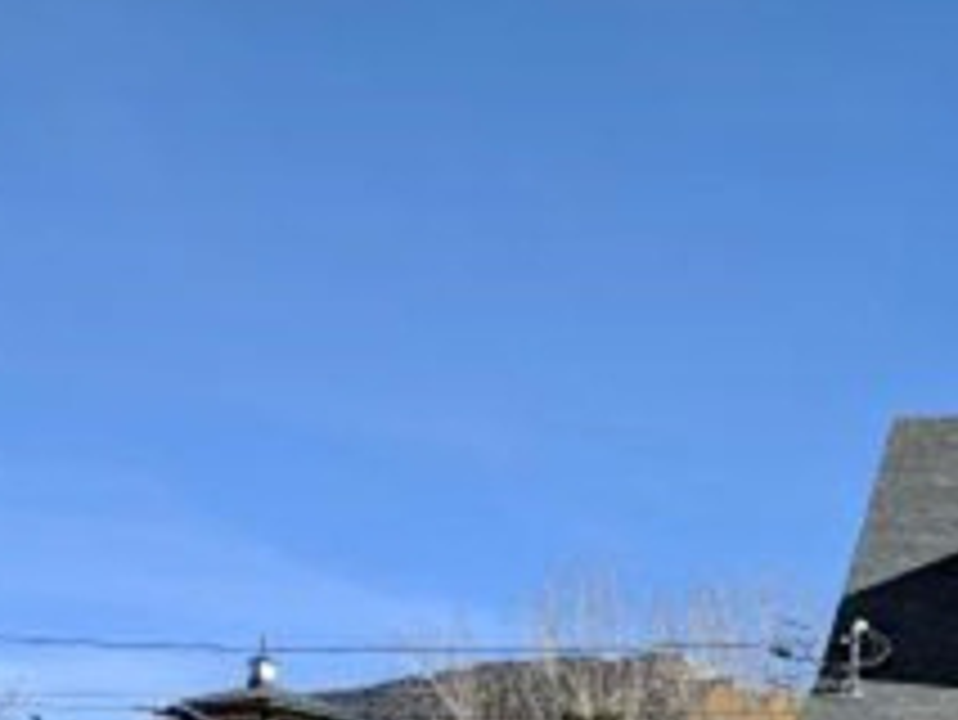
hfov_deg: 22.4
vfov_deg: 17.3
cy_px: 878
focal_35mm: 81
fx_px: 2243
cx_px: 1120
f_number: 1.8
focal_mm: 4.44
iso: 53
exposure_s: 1/2924
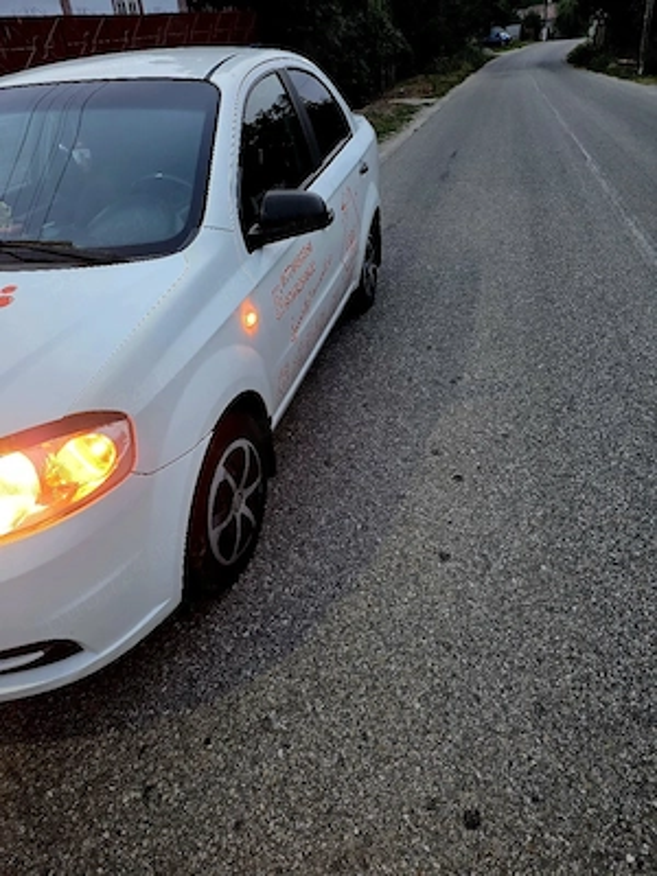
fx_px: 582
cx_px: 328
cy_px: 438
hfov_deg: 58.9
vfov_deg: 73.9
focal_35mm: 23
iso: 640
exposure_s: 1/101
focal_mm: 6.25
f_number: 1.7
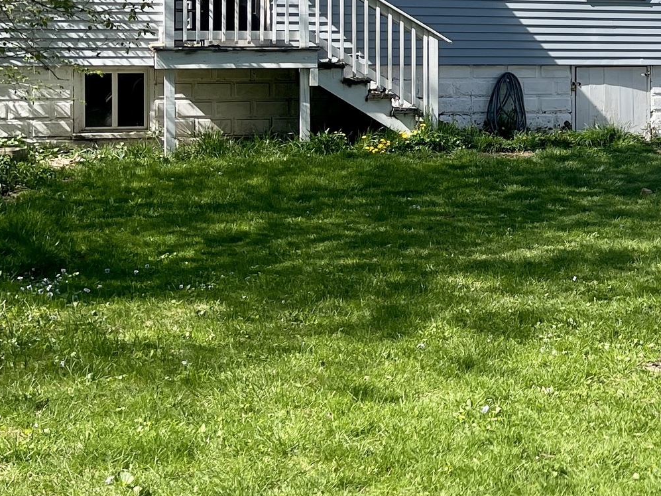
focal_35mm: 77
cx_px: 768
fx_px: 1471
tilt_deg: +1.3
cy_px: 62
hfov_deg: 23.4
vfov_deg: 18.9
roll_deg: +1.3
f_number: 1.6
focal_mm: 5.1
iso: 32
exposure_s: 1/1715
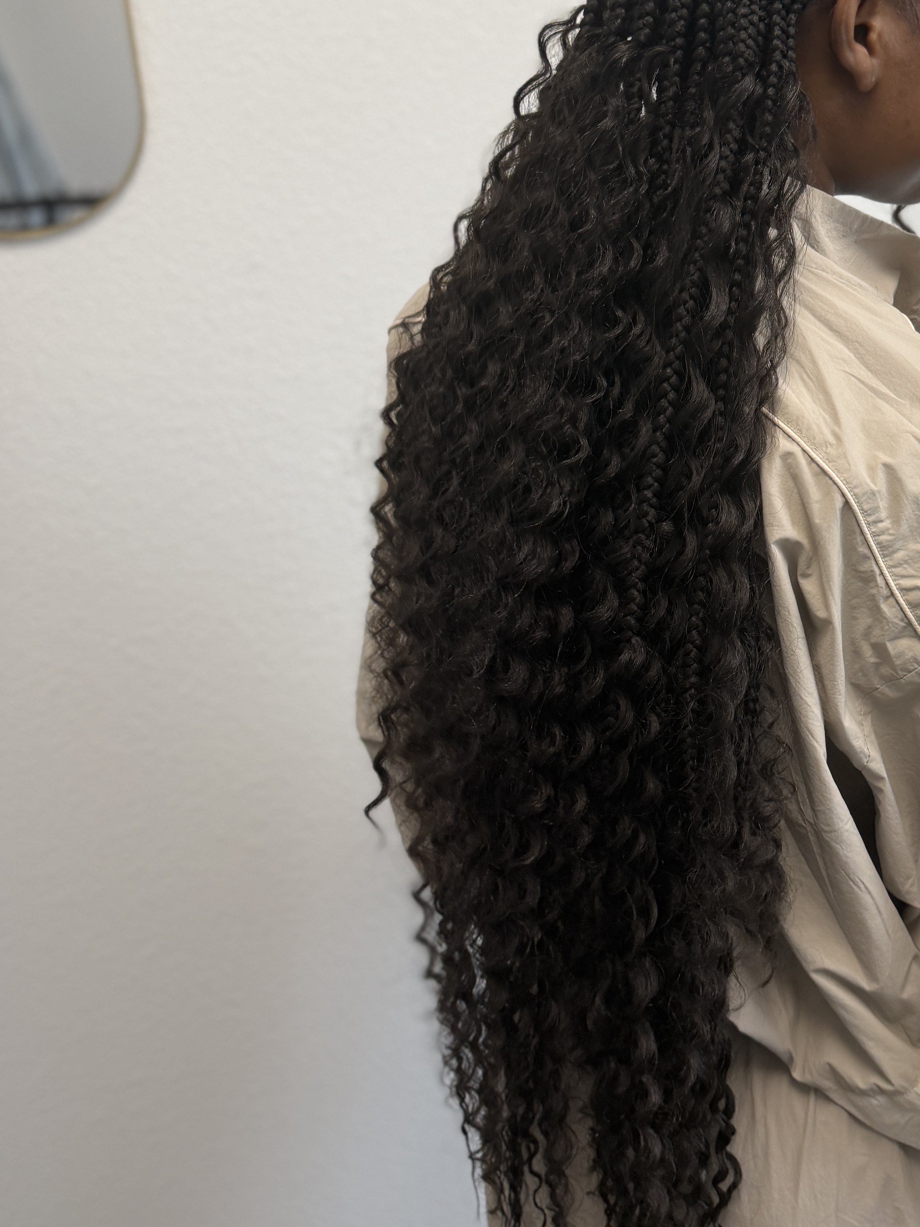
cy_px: 388
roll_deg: +3.2
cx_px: 775
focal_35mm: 41
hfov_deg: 33.8
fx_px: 1453
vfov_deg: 44.9
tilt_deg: -13.7
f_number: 1.78
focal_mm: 6.76
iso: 100
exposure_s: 1/120
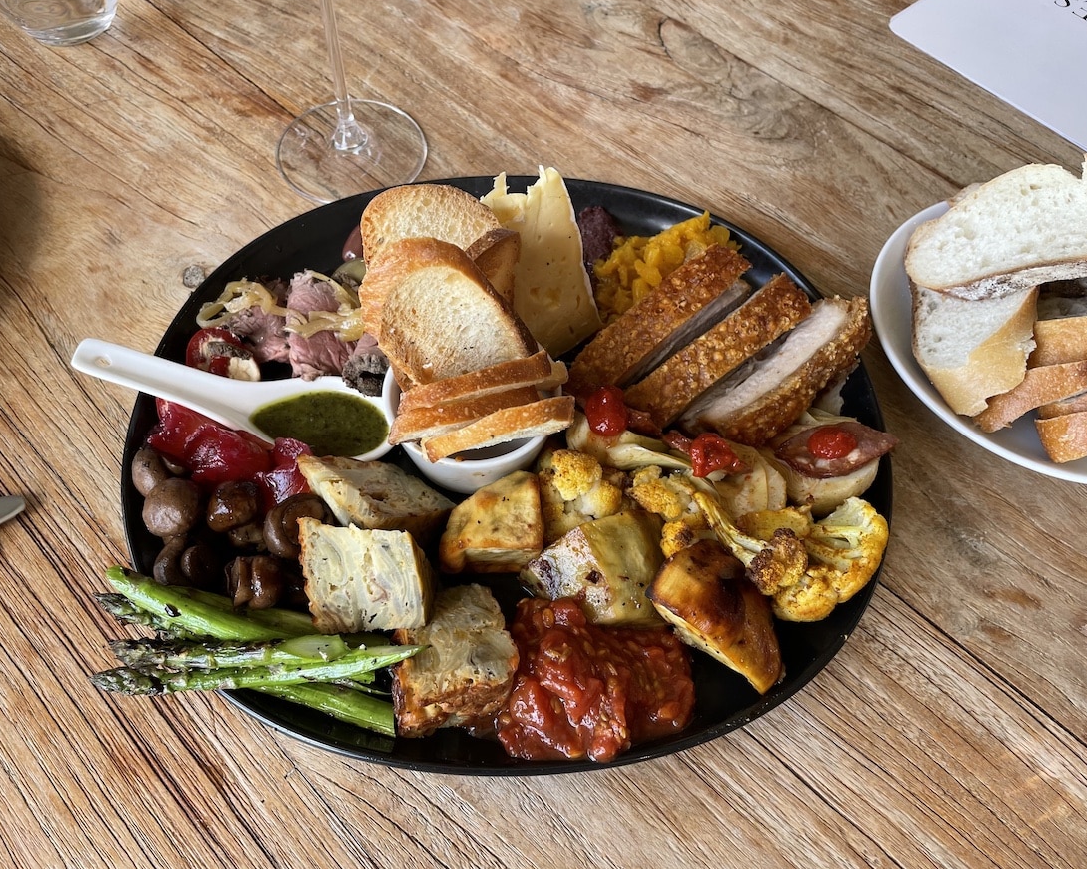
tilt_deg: -58.8
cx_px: 503
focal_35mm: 28
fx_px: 901
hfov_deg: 62.1
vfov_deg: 51.5
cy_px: 440
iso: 50
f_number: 1.6
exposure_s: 1/100
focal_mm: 4.2
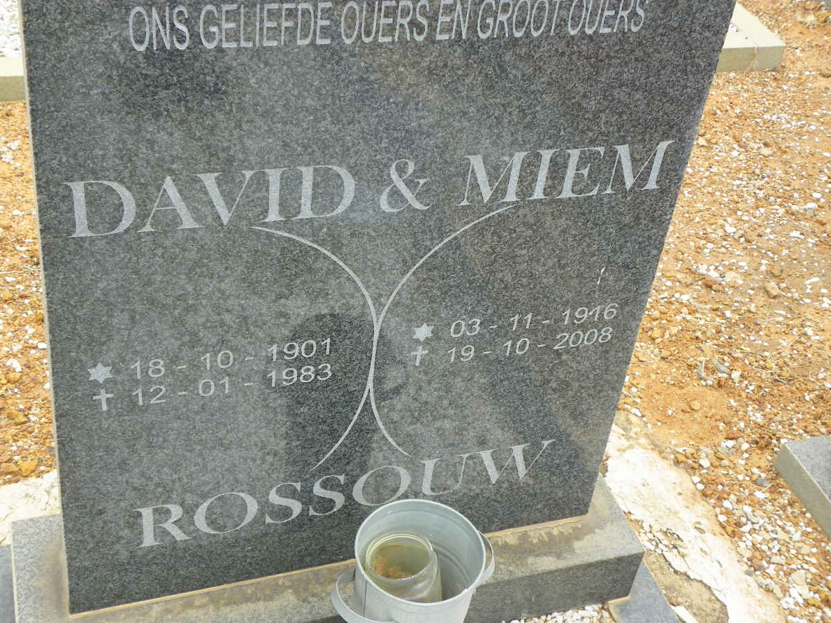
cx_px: 416
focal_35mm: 46
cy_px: 312
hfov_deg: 41.2
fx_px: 1104
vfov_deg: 31.5
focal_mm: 8.2
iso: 64
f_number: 3.2
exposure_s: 1/200
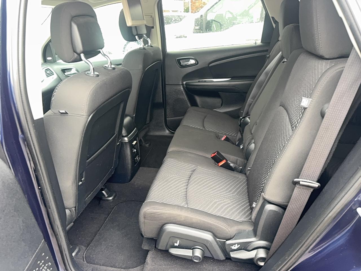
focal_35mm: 24
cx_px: 180
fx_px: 250
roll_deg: +3.2
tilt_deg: -23.8
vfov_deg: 56.8
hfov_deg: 71.6
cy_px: 136
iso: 125
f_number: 1.78
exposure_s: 1/60
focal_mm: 6.76
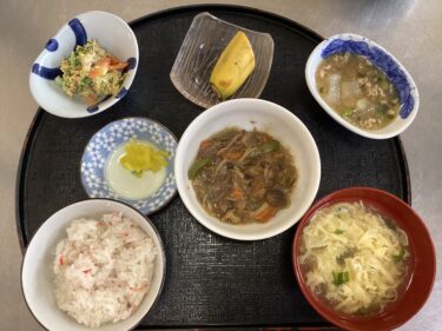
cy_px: 166
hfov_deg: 58.4
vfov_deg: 45.4
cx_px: 221
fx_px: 396
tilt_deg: -79.0
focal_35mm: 31
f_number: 2.4
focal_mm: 3.3
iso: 320
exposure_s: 1/60
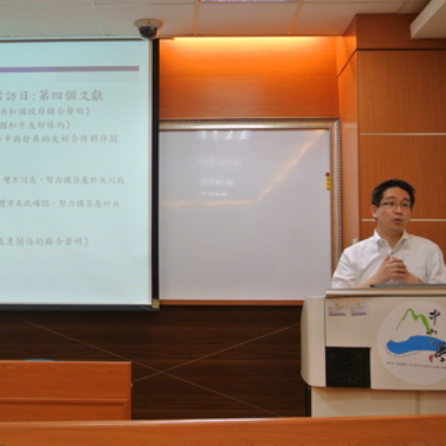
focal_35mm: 53
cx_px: 157
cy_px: 219
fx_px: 773
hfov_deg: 32.0
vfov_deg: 32.2
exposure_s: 1/60
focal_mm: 15.1
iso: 400
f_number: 4.2
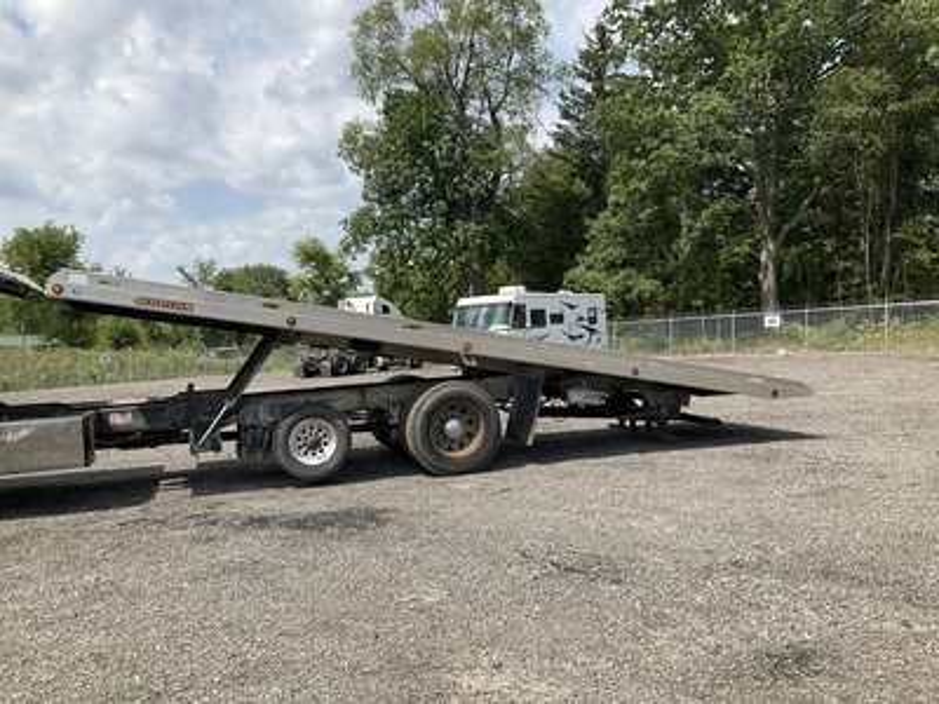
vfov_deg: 48.2
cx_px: 470
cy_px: 352
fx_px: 787
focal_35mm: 29
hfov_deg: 61.7
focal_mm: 3
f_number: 1.8
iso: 25
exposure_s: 1/1912
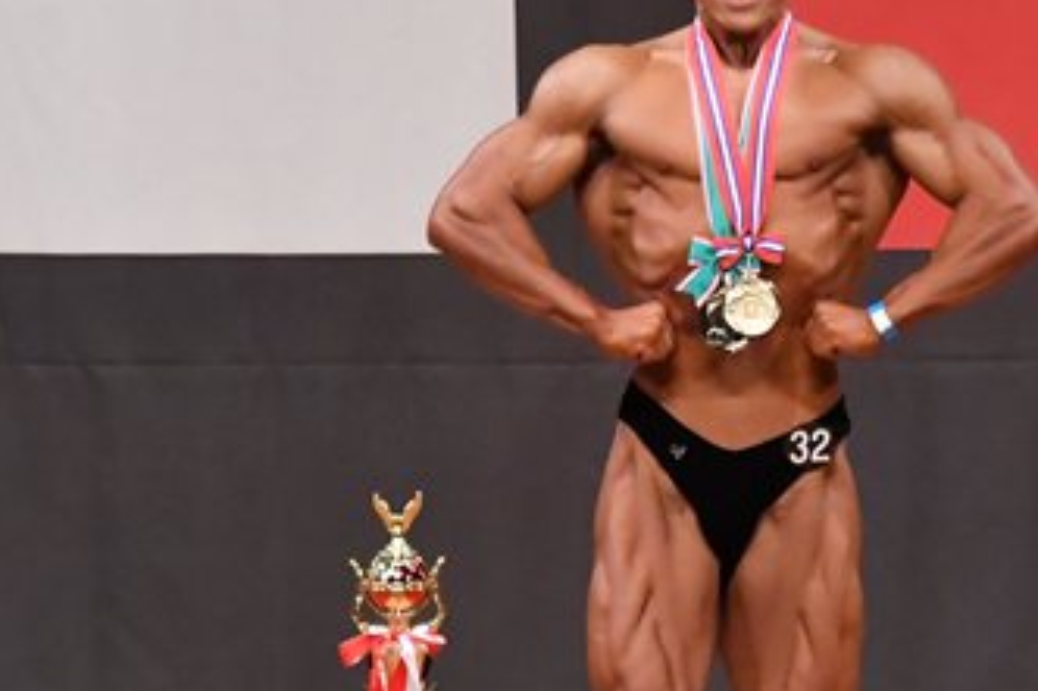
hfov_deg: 3.5
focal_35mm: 595
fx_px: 17147
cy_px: 475
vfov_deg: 2.3
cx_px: 749
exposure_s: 1/400
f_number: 5.6
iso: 8000
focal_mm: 170
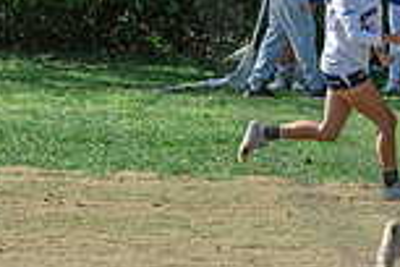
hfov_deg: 2.7
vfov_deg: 1.8
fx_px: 8422
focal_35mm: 758
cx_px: 656
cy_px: -85
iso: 250
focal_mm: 200
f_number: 4
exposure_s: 1/1000
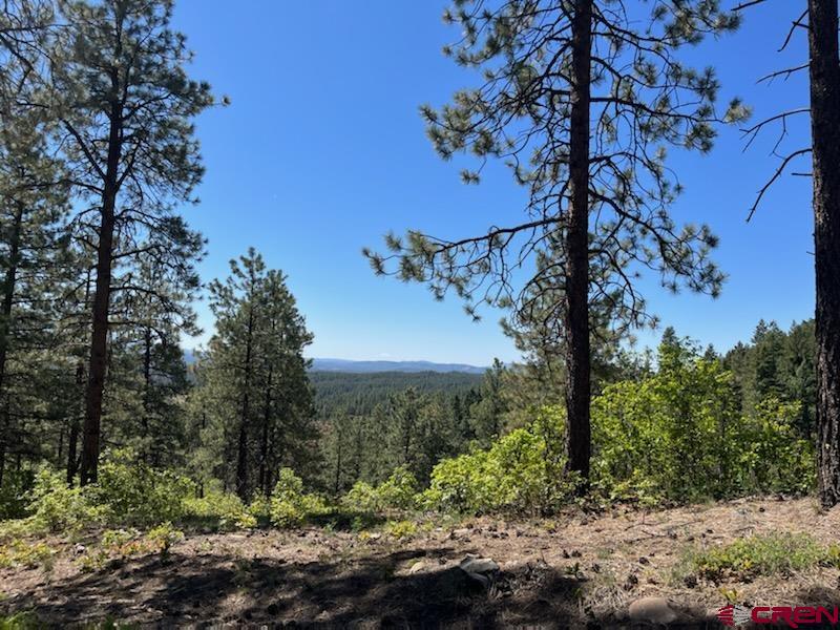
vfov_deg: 53.1
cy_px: 315
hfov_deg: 67.3
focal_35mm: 26
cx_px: 420
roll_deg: -3.2
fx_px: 631
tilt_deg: +3.7
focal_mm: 5.1
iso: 50
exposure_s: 1/3311
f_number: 1.6
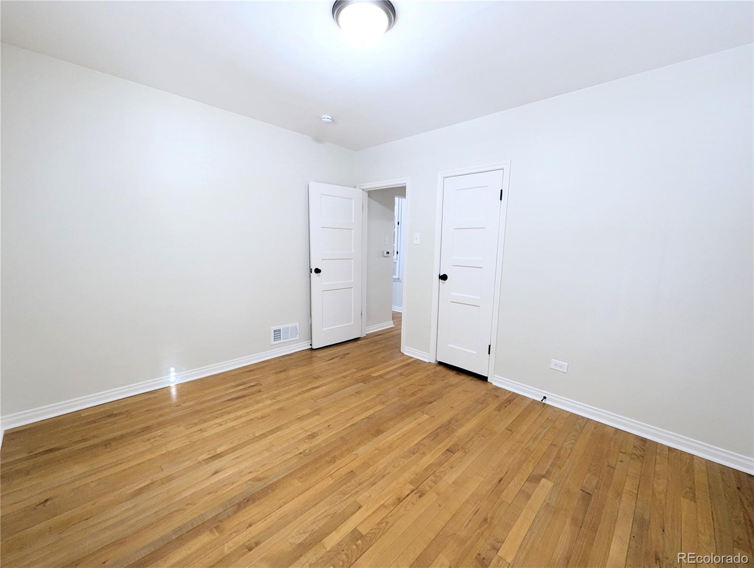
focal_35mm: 13
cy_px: 284
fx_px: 284
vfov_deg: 90.1
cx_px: 377
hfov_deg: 106.1
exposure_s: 1/24
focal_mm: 1.95
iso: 61
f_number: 2.2
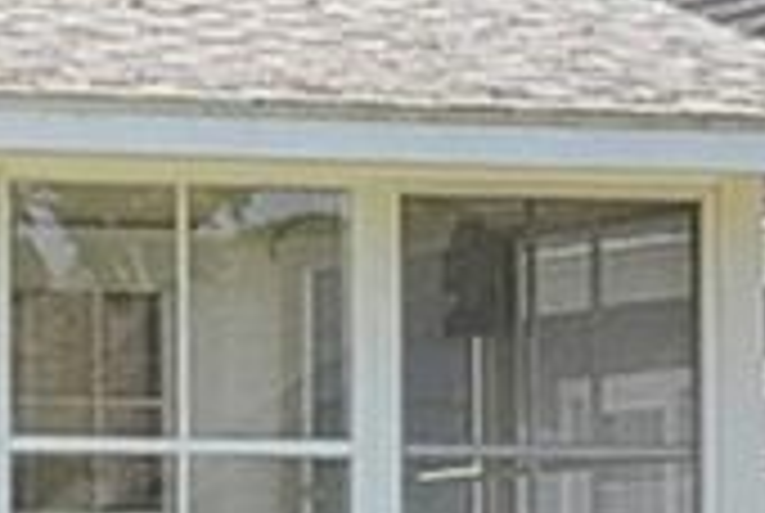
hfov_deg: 10.3
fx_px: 3832
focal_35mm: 180
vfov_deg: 7.7
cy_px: 281
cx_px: -882
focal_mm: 20
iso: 200
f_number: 8
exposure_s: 1/200
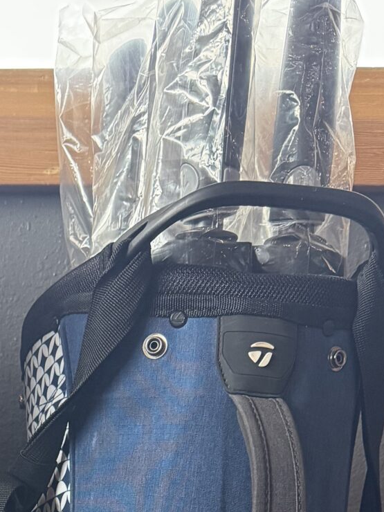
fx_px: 1228
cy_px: 768
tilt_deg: -8.0
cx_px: -100
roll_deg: -1.2
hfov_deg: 16.9
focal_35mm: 83
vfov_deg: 20.3
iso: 320
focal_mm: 6.76
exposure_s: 1/120
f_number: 1.78
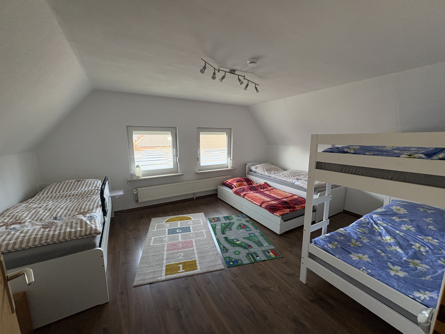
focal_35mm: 14
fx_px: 180
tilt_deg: -9.8
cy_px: 167
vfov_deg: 85.7
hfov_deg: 102.1
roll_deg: +0.1
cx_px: 222
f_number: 2.2
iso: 250
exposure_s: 1/79
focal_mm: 2.22
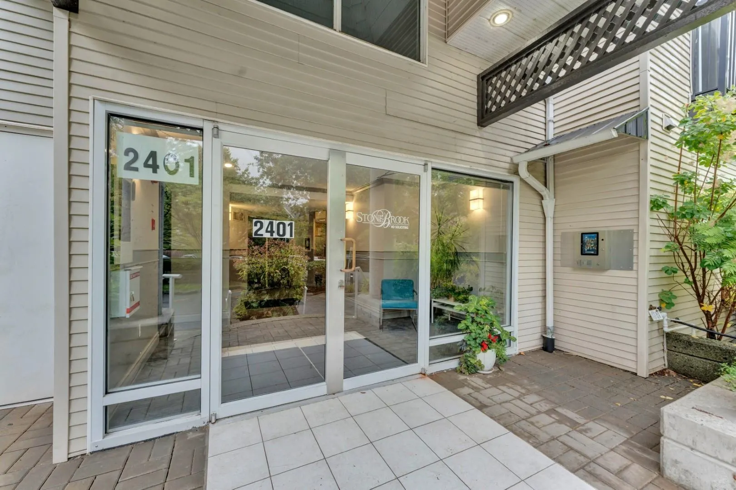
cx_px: 368
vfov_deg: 81.2
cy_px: 245
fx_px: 286
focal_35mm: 14
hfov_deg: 104.3
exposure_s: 1/25
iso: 400
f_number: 8
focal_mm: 14
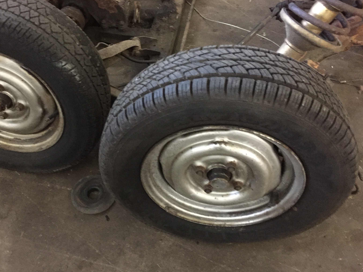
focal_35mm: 35
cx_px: 152
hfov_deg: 52.4
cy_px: 144
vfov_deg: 40.7
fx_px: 367
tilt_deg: -53.7
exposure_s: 1/15
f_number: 2.2
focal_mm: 4.15
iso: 800
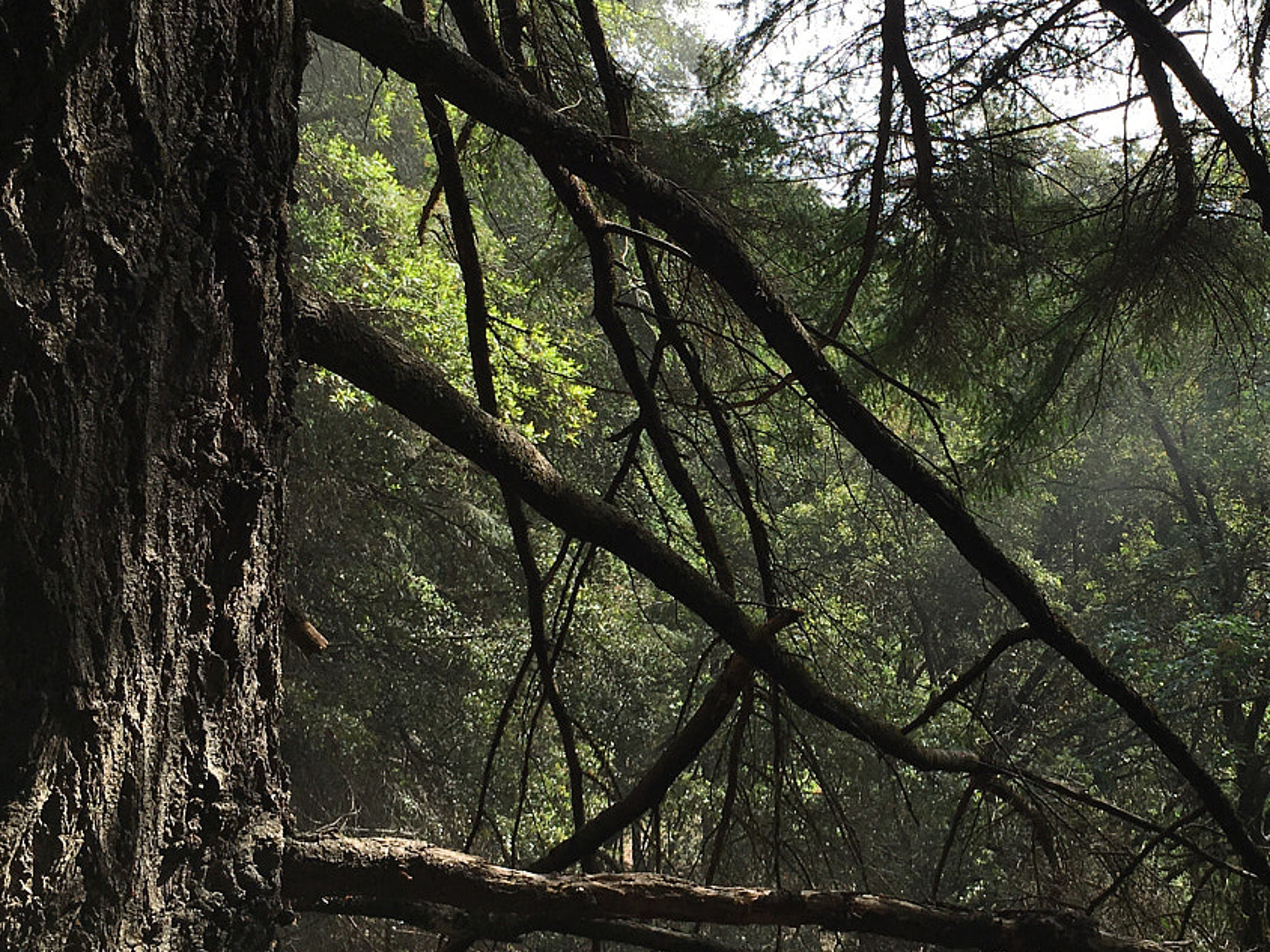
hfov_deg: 34.3
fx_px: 2018
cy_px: 457
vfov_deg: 26.6
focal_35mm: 55
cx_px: 942
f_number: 2.2
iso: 25
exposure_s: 1/460
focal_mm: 4.15
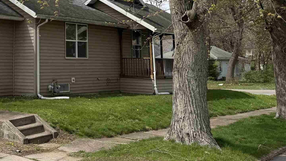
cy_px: 10
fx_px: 425
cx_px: 47
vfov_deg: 20.9
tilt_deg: +7.9
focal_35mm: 56
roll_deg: -1.5
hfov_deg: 35.7
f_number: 1.78
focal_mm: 6.76
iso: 80
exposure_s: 1/3584
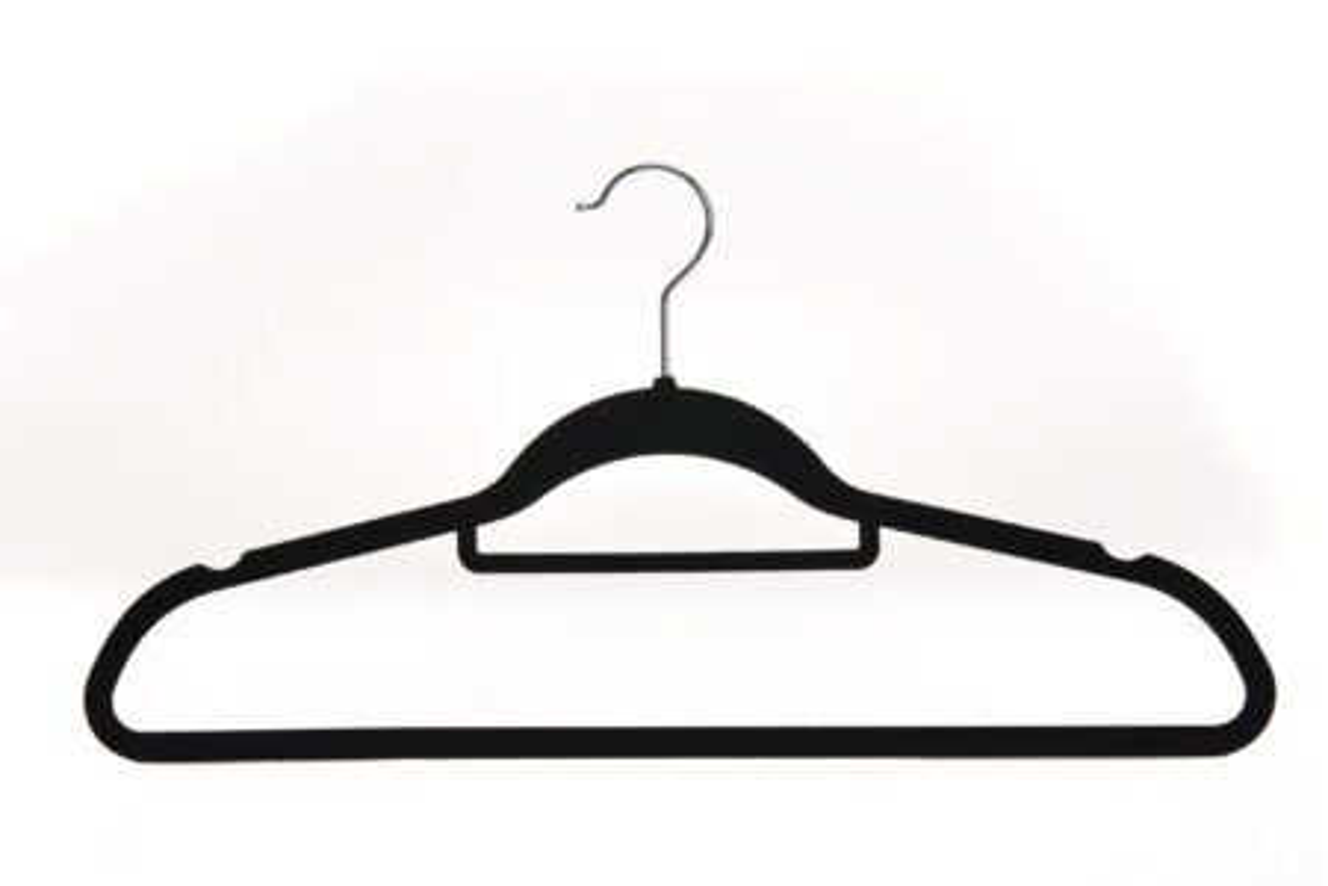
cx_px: 664
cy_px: 443
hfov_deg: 32.4
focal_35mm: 62
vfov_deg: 21.9
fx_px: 2287
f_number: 13
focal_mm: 62
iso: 64
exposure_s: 1/160
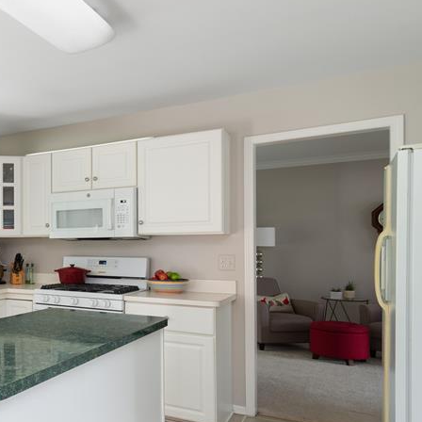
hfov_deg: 41.1
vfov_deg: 48.9
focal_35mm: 33
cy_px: 281
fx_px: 455
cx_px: -28
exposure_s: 1/8
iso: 400
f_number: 9
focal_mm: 17
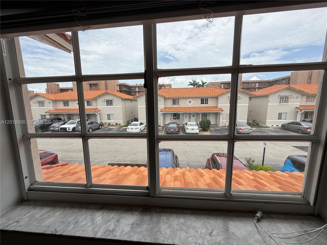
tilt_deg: -7.8
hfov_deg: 102.1
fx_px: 132
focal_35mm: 14
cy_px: 122
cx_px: 164
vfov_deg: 85.7
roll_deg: +0.6
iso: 50
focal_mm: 2.22
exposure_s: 1/1464
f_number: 2.2
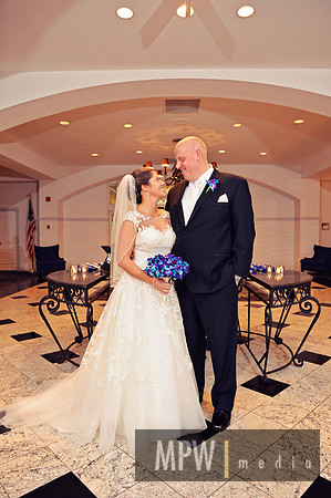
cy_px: 249
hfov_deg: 53.0
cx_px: 166
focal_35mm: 24
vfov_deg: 73.8
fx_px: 332
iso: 2500
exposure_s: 1/200
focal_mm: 24
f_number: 2.8
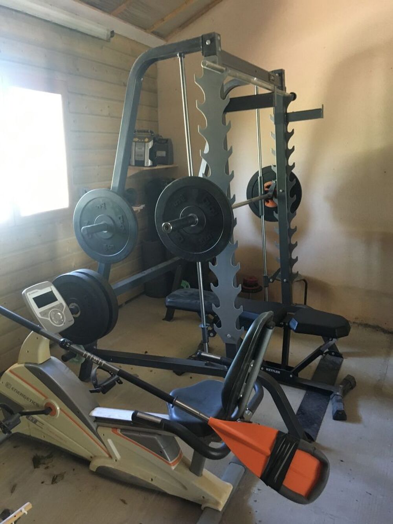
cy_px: 262
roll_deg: -1.3
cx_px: 196
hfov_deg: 48.2
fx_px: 439
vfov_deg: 61.7
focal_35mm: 29
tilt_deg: -17.4
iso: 200
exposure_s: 1/17
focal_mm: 4.15
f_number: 2.2
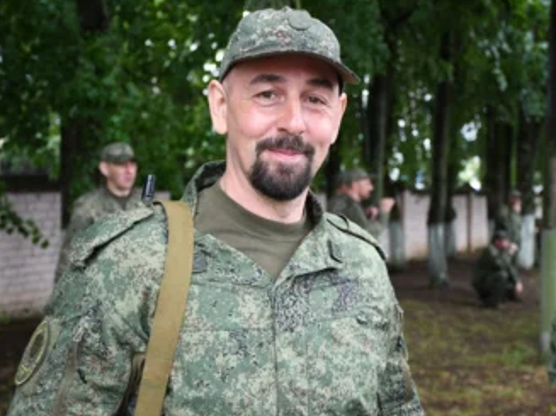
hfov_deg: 29.0
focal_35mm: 67
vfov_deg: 21.9
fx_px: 1076
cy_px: 211
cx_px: 304
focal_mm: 38
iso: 250
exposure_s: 1/80
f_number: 4.2
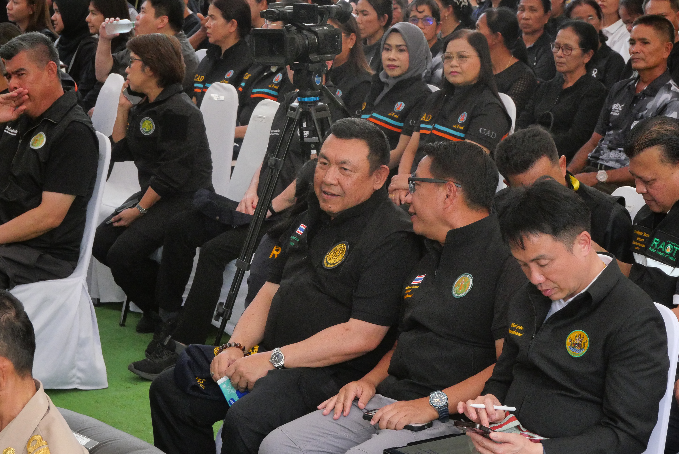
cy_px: 227
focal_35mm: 124
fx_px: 2340
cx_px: 340
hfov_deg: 16.5
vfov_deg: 11.1
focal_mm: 60
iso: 3200
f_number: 9
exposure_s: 1/640
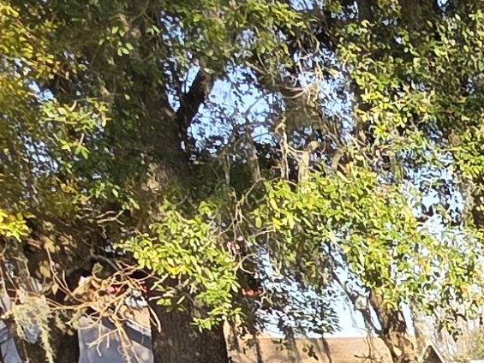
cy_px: 874
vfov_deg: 12.5
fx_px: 1287
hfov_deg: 16.0
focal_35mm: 92
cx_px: 1005
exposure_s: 1/638
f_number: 1.9
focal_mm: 2.2
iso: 40
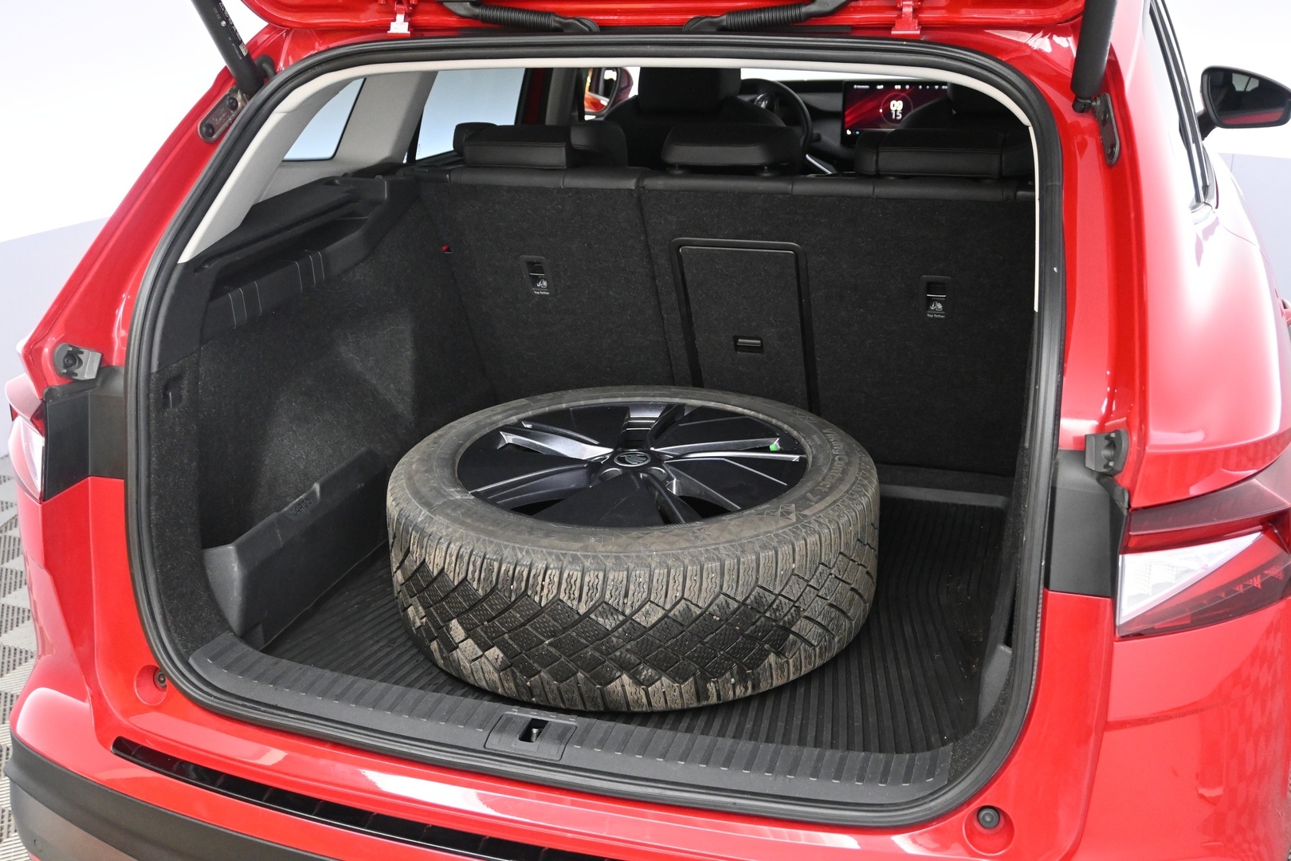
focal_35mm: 36
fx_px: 1291
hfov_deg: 53.1
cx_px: 646
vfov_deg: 36.9
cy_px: 430
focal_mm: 24
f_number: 4.2
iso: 3200
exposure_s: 1/40
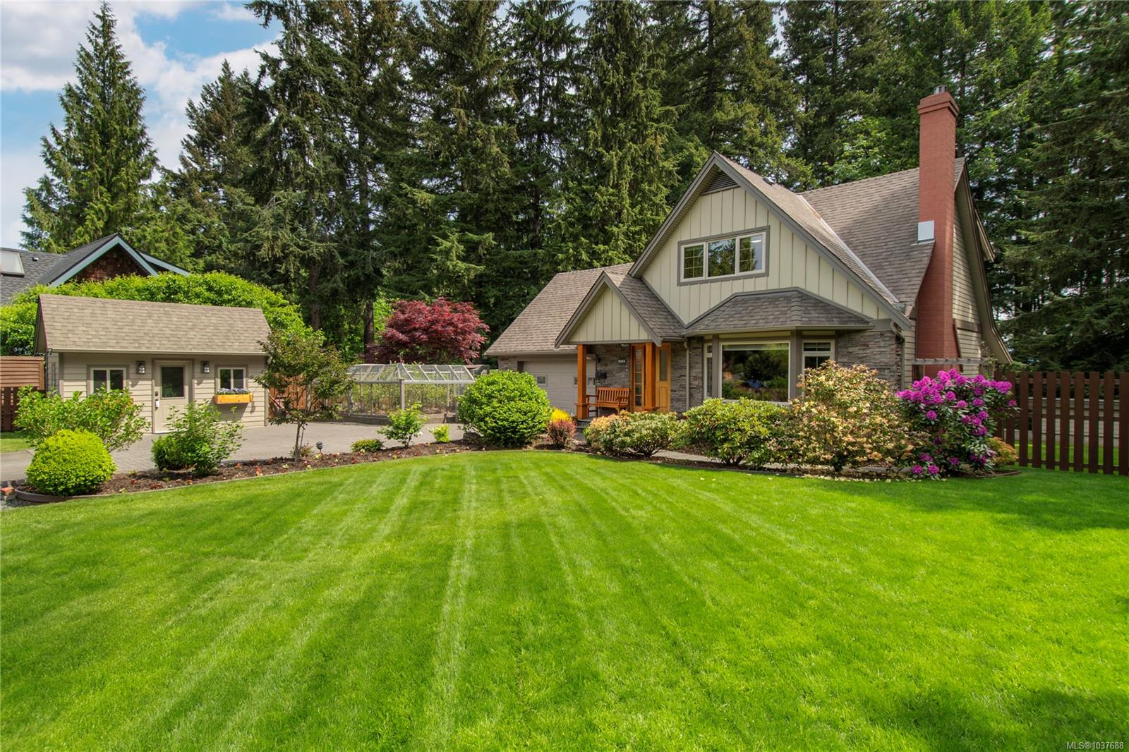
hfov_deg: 90.0
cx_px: 564
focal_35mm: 18
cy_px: 376
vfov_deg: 67.4
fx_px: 564
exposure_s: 1/400
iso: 200
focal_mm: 12
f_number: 8
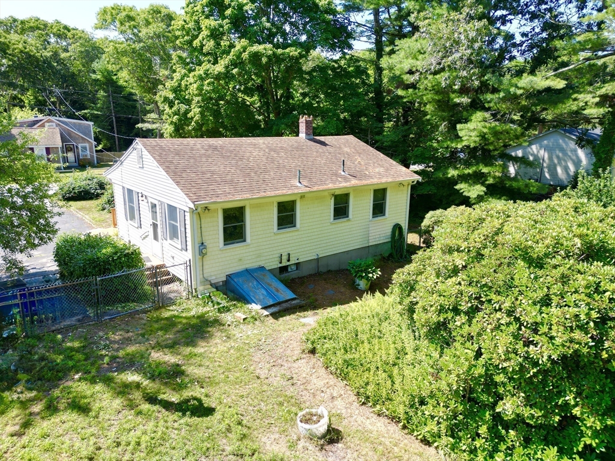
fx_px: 426
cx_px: 308
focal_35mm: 24
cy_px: 230
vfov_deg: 56.8
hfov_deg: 71.6
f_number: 1.7
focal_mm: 6.72
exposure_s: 1/1000
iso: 100
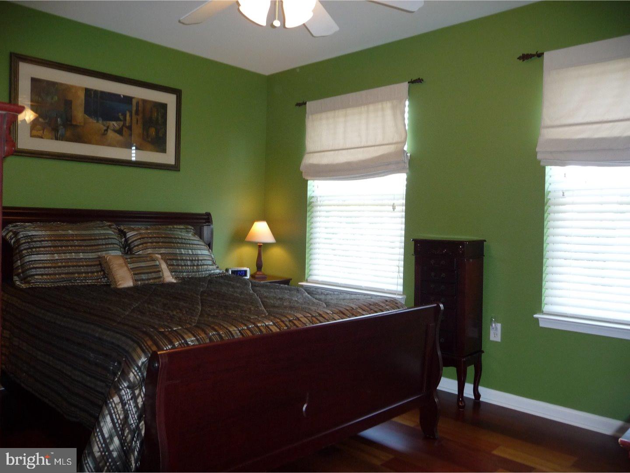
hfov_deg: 63.4
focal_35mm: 28
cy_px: 236
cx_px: 315
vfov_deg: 49.7
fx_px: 510
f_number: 3.3
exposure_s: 1/30
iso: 200
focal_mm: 4.7
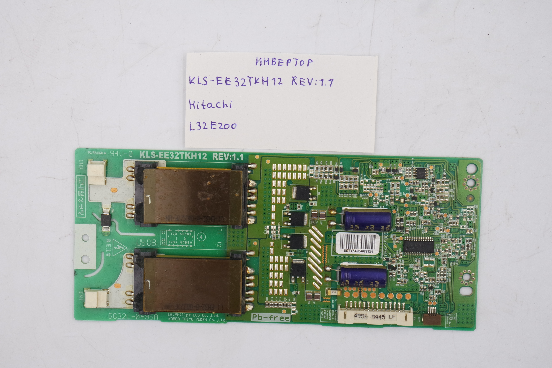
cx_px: 276
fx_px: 1104
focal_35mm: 72
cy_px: 184
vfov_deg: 18.9
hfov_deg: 28.1
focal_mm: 27
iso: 200
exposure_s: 1/100
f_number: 5.6
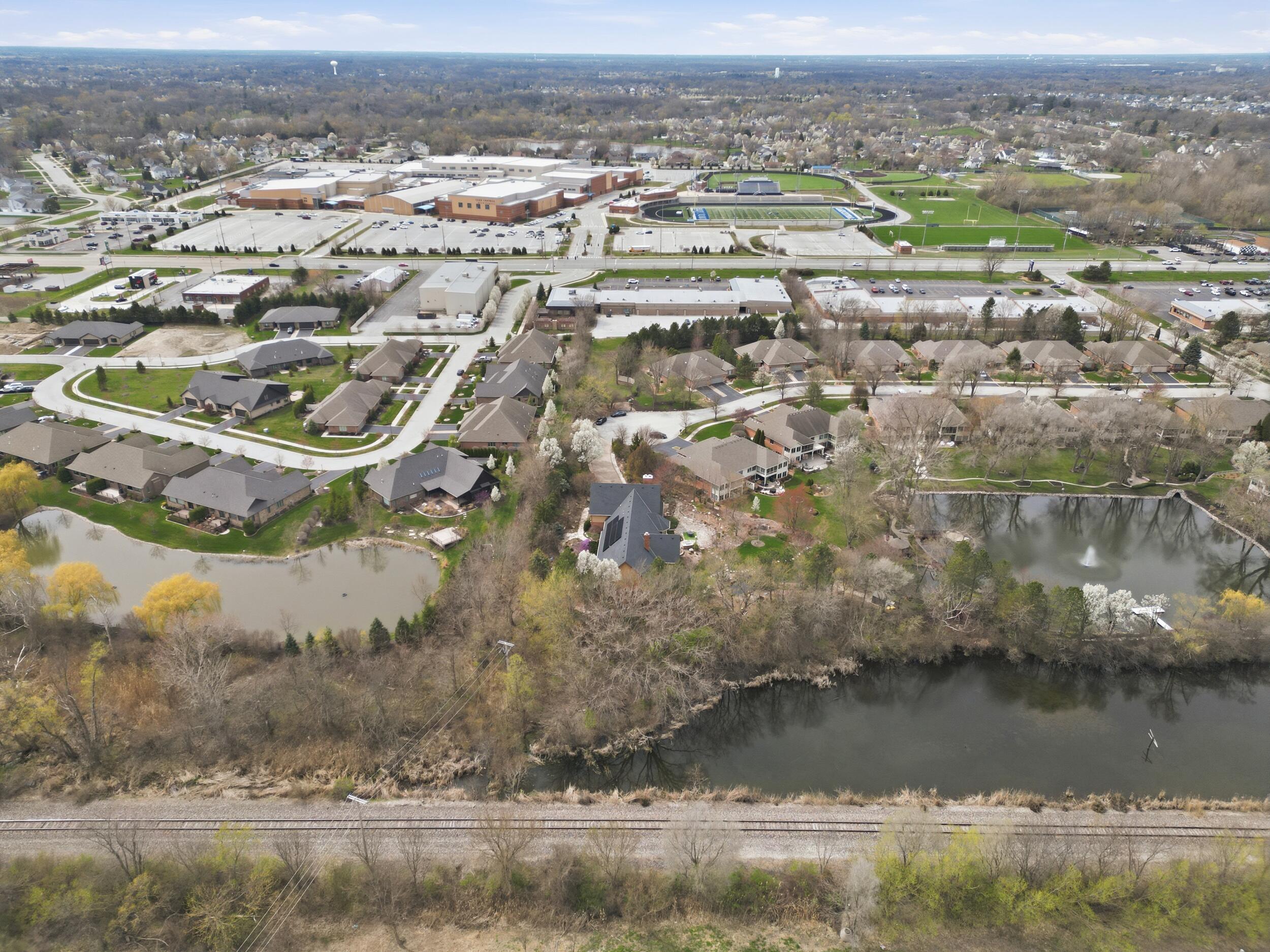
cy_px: 476
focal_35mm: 24
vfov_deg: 56.8
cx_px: 635
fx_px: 881
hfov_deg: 71.6
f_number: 1.7
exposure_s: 1/2500
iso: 150
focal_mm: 6.7
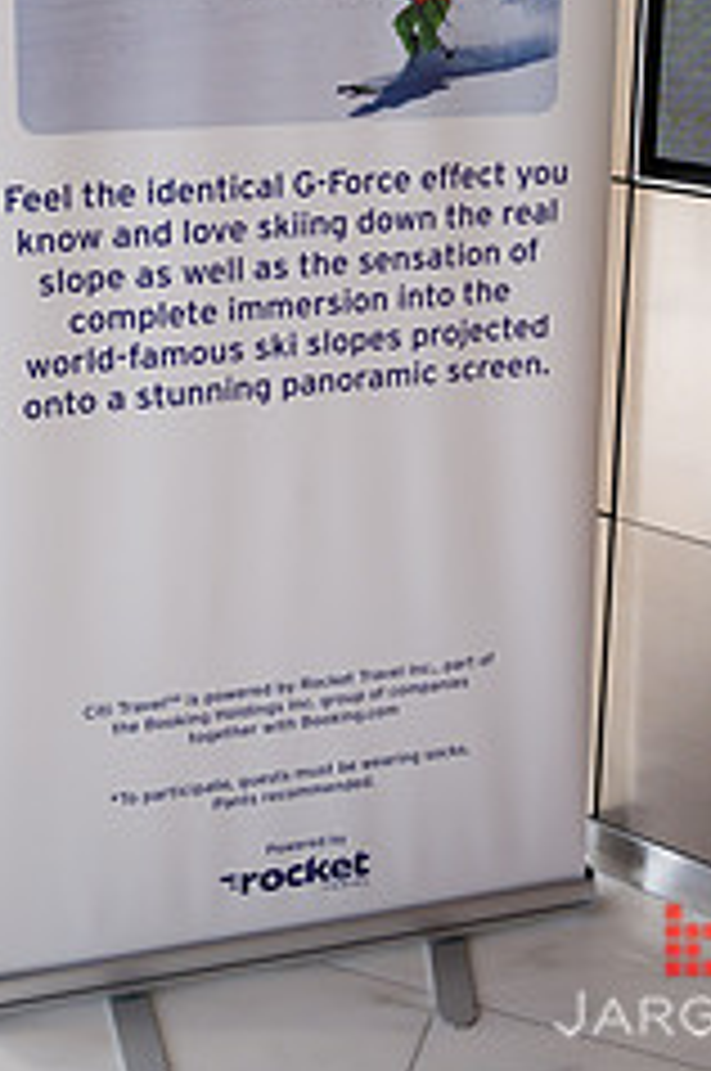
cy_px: 122
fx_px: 1575
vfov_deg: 35.5
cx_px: 308
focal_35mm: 53
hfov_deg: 25.4
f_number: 3.2
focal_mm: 28
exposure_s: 1/400
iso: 1250
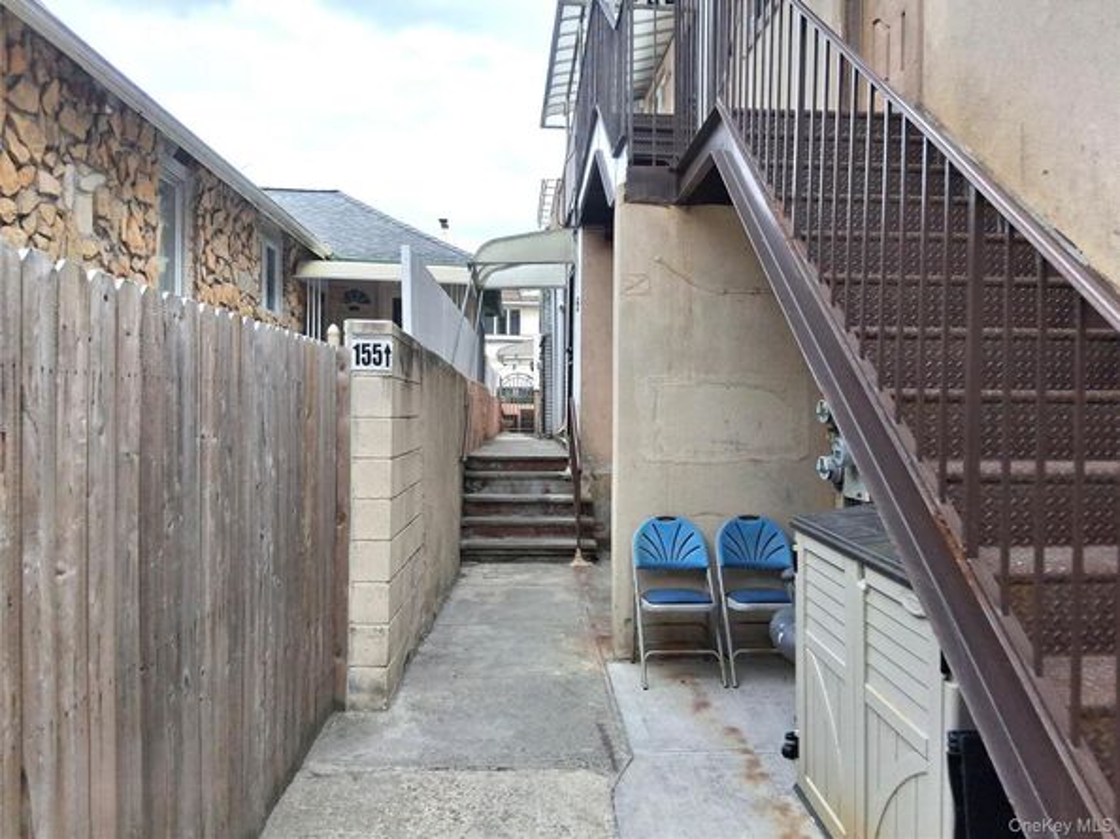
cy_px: 420
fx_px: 841
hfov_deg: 67.3
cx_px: 560
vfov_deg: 53.0
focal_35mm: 26
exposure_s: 1/120
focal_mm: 3.98
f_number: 1.8
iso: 80
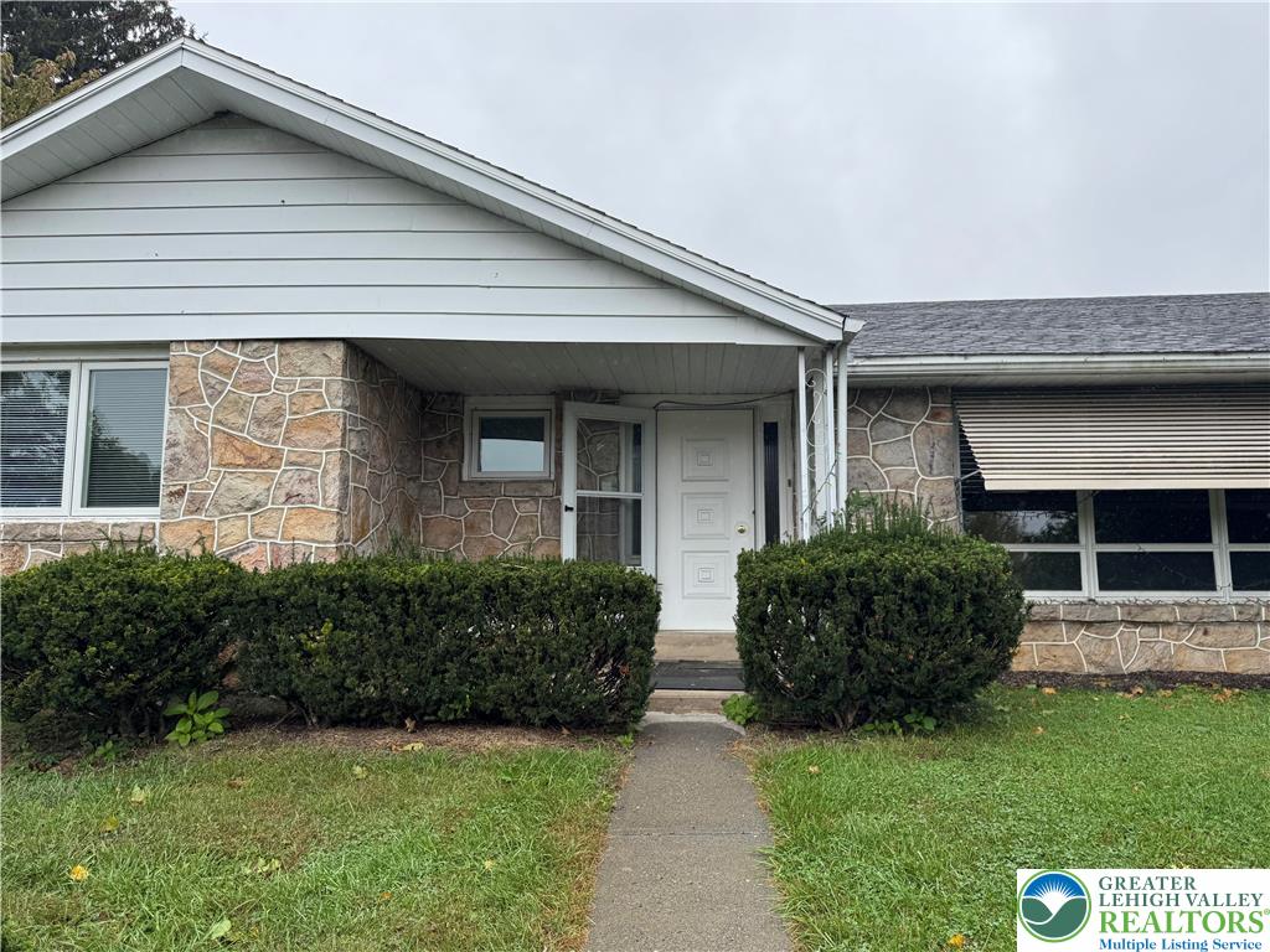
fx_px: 881
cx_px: 635
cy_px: 476
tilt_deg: +4.7
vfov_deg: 56.8
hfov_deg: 71.6
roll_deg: +0.2
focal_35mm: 24
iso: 80
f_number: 1.78
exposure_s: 1/1042
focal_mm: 6.76
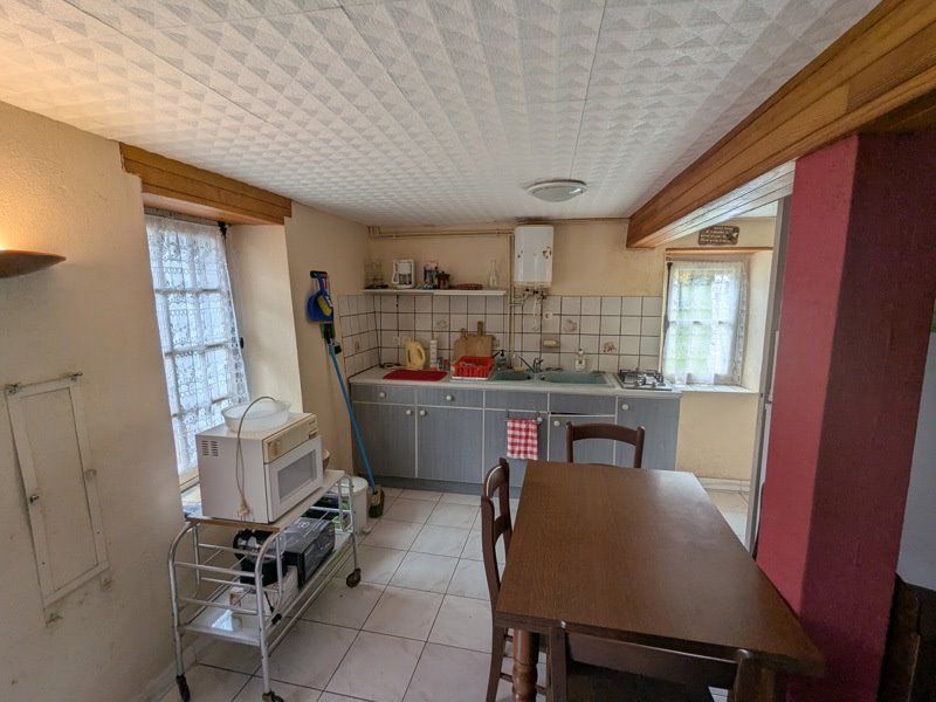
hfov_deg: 94.5
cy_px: 351
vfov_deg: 78.1
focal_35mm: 16
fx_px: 433
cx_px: 468
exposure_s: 1/116
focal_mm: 2.35
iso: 42
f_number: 2.2
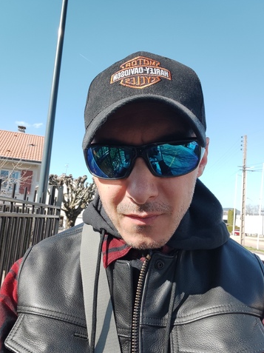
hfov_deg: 63.4
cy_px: 184
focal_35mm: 21
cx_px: 133
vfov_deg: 79.0
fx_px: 214
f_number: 2.45
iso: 50
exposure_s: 1/1066
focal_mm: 3.5
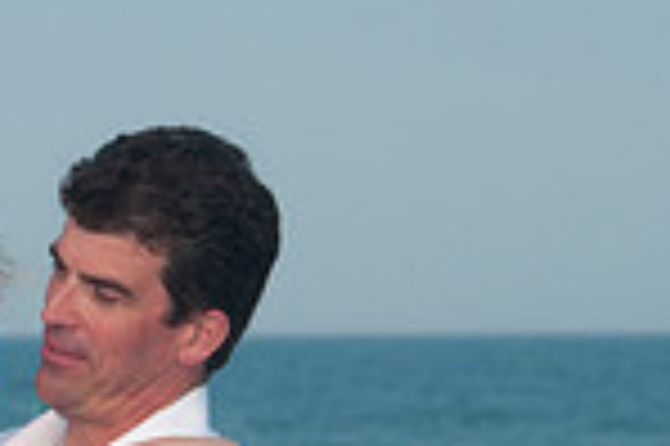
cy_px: 516
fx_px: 8923
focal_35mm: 480
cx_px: -553
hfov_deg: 4.3
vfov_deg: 2.9
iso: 100
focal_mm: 82
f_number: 9
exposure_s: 1/250
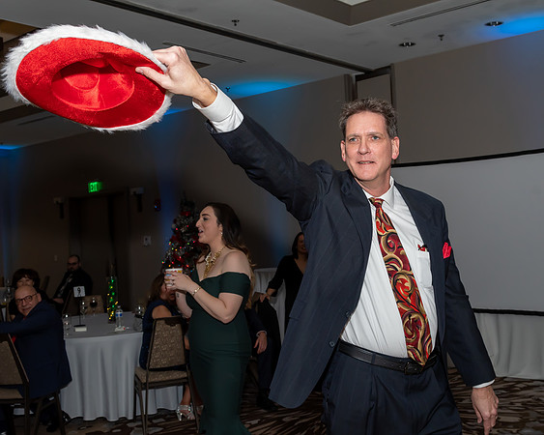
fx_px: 653
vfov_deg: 36.9
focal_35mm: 41
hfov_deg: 45.0
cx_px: 326
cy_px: 218
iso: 400
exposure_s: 1/250
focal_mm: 24
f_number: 6.3
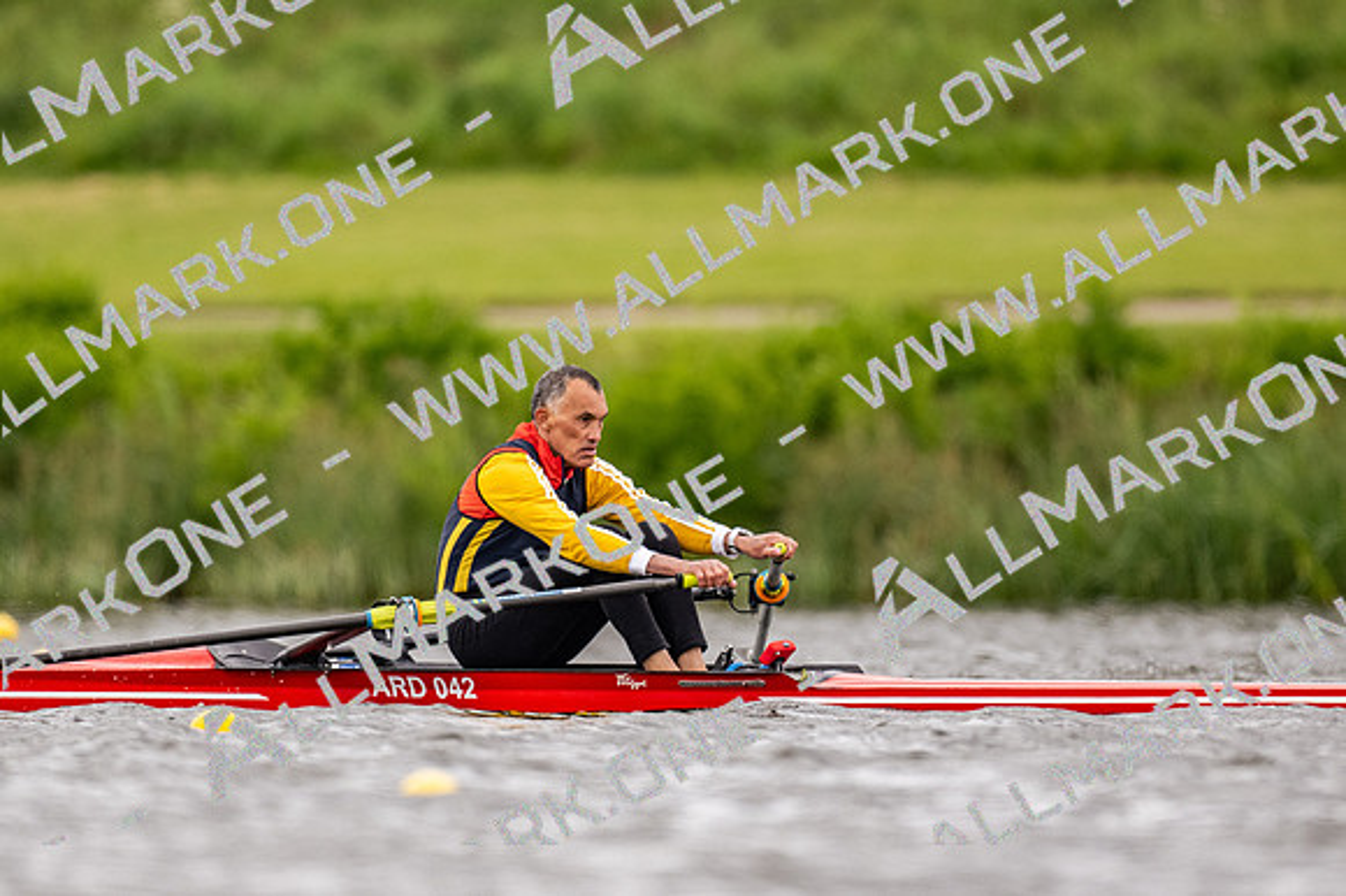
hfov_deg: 2.3
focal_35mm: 900
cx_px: 673
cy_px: 448
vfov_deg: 1.5
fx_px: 33630
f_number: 4
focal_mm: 600
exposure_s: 1/2500
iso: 720
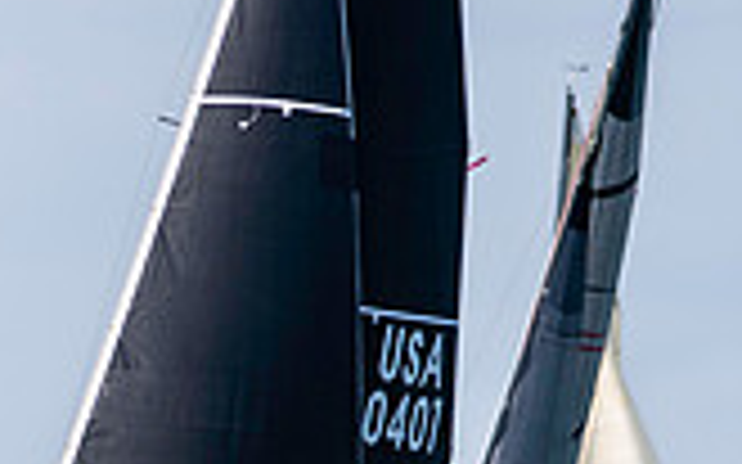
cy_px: 764
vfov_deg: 0.8
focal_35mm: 1682
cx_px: -504
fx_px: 34002
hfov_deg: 1.2
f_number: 5
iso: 200
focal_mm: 300
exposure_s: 1/2000
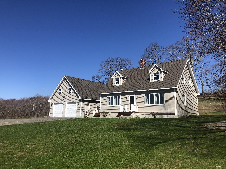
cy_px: 84
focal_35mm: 28
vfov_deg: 49.7
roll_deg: -1.4
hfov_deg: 63.4
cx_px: 113
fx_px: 183
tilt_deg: +10.2
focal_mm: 3.99
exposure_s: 1/2288
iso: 20
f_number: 1.8
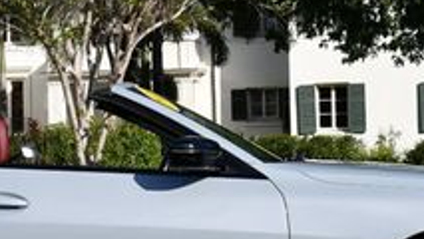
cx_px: 74
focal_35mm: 151
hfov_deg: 14.1
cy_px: 50
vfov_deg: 8.0
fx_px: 1698
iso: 100
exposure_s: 1/250
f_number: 8
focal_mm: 24
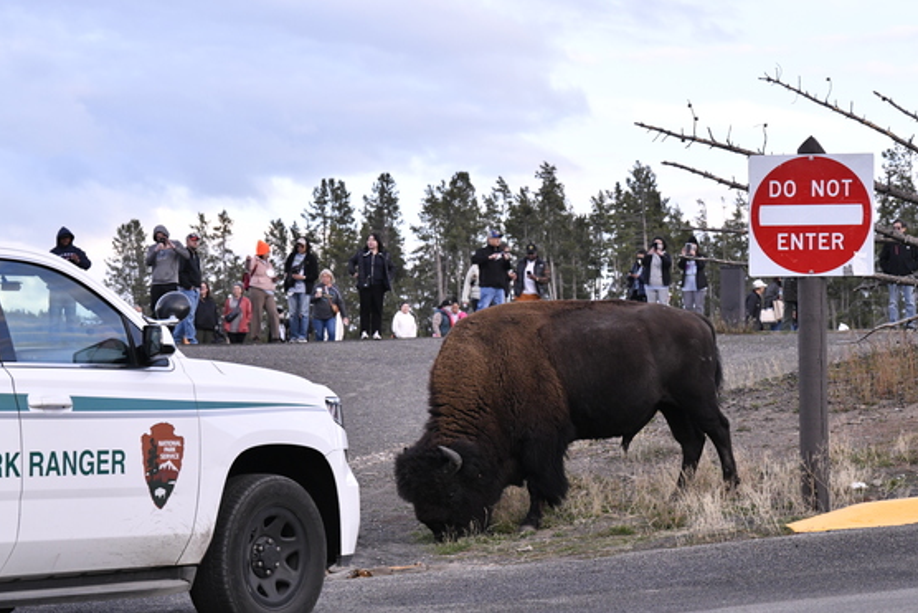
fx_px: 3851
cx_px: 457
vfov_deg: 9.1
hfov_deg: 13.6
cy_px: 306
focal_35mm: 151
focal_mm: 150
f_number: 10
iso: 2500
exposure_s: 1/400
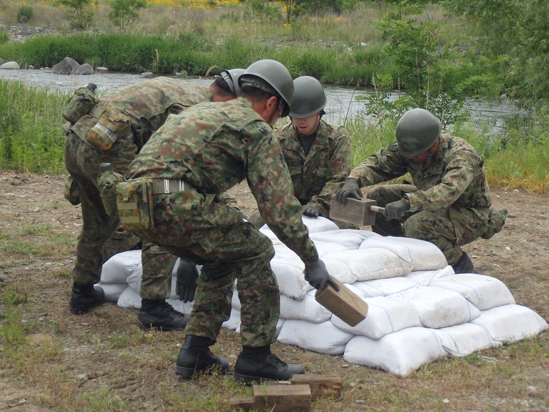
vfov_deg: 17.6
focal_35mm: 84
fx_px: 1332
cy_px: 206
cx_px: 274
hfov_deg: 23.3
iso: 400
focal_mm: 15.1
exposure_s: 1/320
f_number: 13
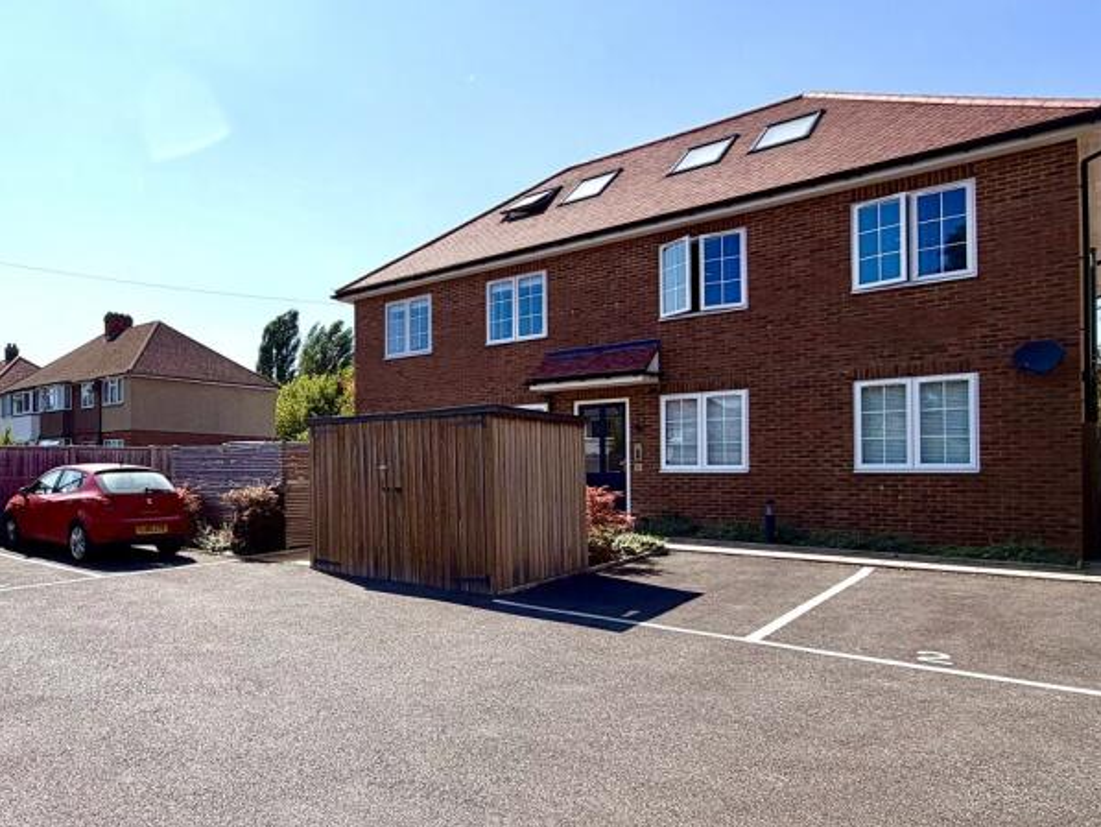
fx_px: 763
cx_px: 308
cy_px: 458
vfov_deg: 56.7
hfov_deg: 68.1
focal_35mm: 24
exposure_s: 1/1339
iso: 20
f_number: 2.2
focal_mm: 2.22
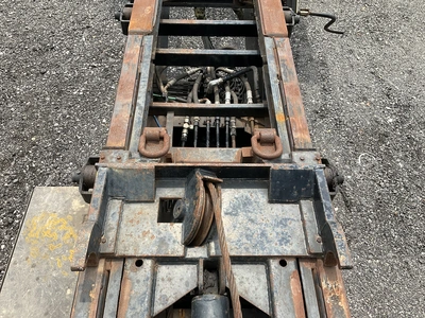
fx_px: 356
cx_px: 212
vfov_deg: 48.2
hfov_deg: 61.7
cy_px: 159
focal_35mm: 29
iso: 25
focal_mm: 3
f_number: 1.8
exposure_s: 1/719
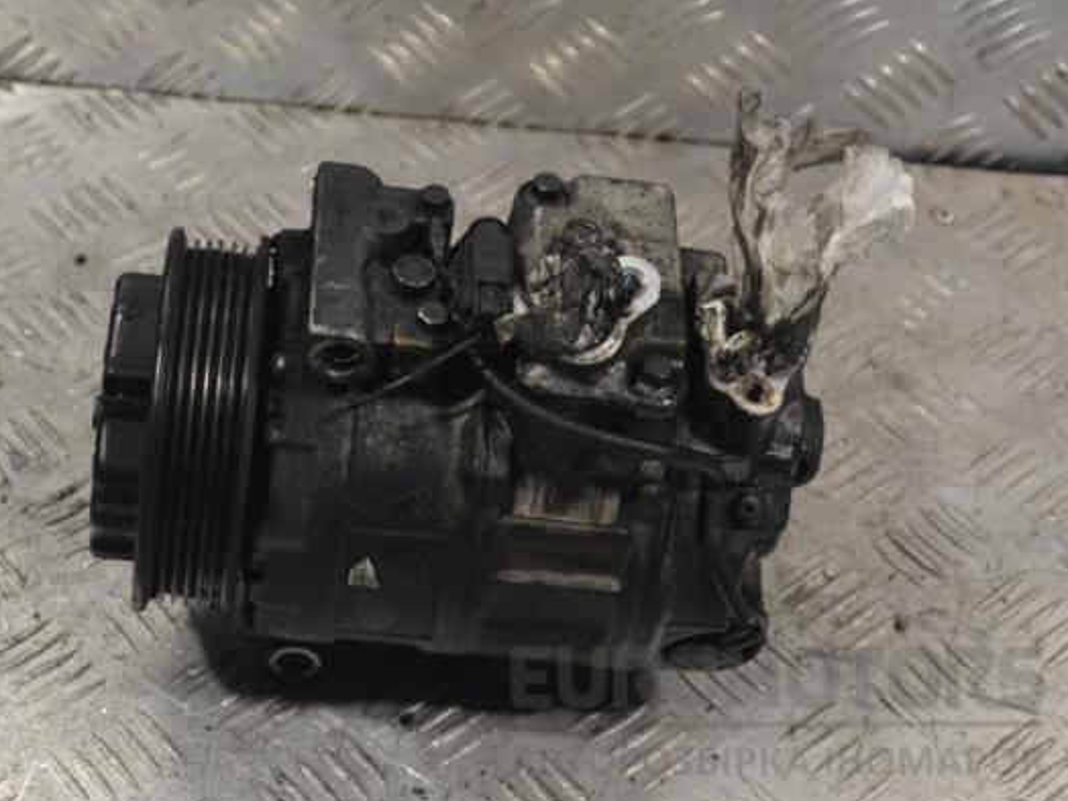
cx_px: 473
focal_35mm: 76
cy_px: 406
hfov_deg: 25.6
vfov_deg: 19.4
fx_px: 2345
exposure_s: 1/250
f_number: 8
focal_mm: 46
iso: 3200
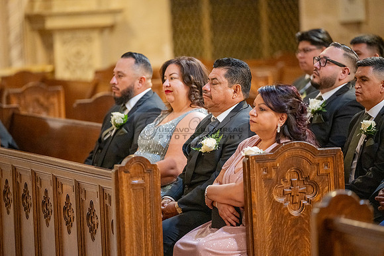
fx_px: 2134
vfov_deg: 6.9
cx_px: 192
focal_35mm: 200
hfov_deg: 10.3
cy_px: 128
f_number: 2.8
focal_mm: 200
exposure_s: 1/100
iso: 2000
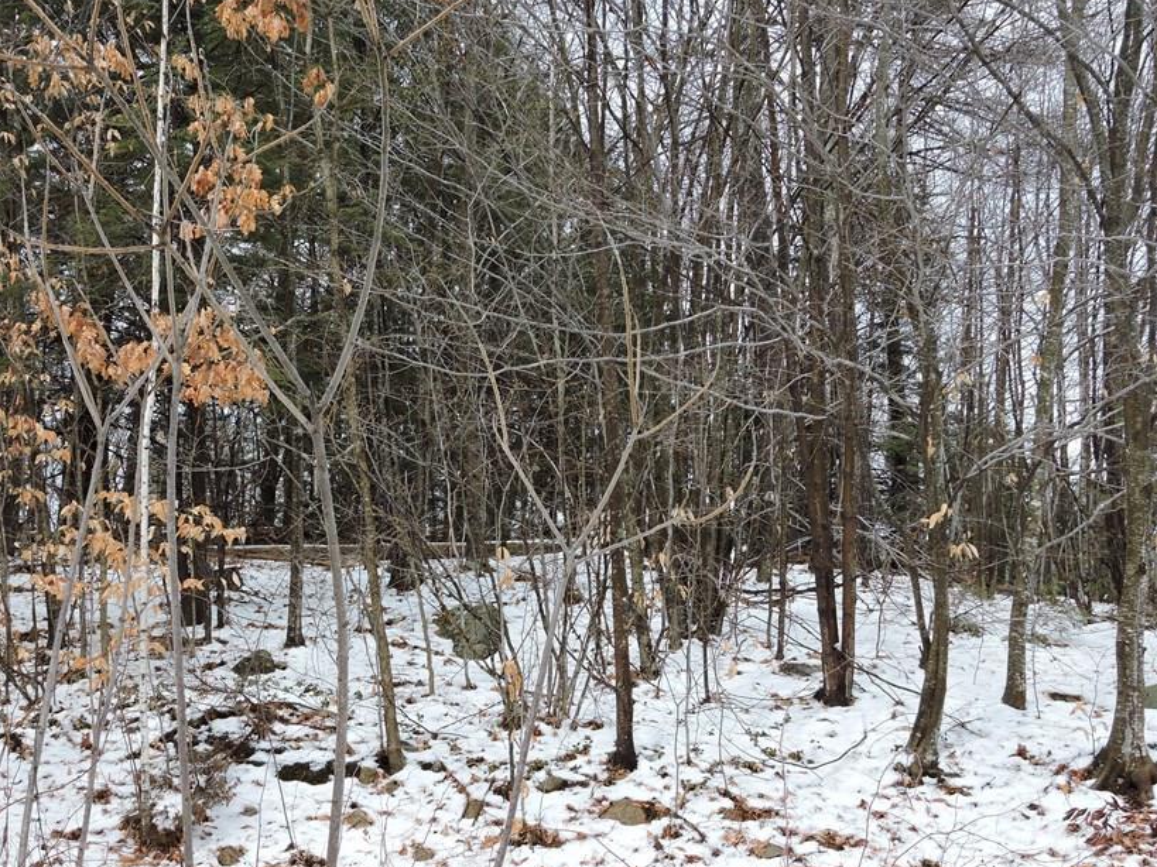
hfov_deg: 38.0
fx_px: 1671
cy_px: 538
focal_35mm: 50
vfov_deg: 29.0
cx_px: 444
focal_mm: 7.2
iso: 100
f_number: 3.8
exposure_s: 1/400
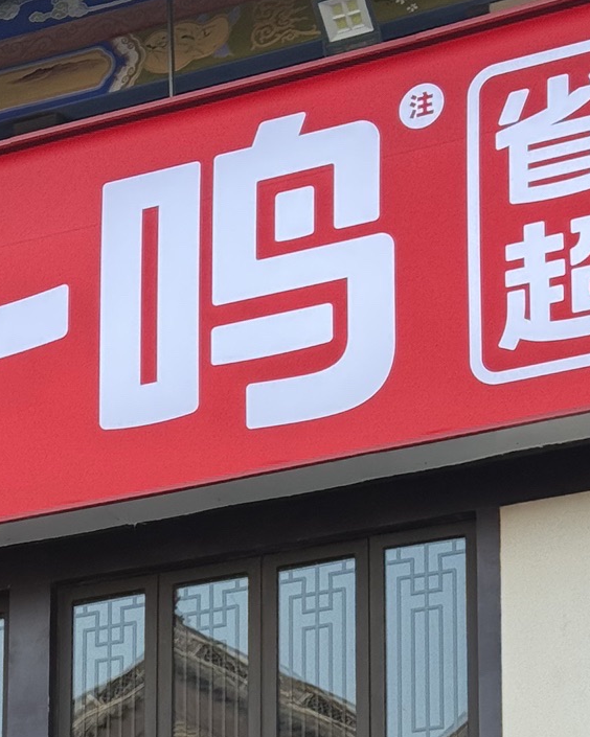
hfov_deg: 11.6
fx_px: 2903
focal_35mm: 133
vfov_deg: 13.9
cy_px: 952
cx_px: 160
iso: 64
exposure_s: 1/286
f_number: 1.78
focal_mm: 6.76
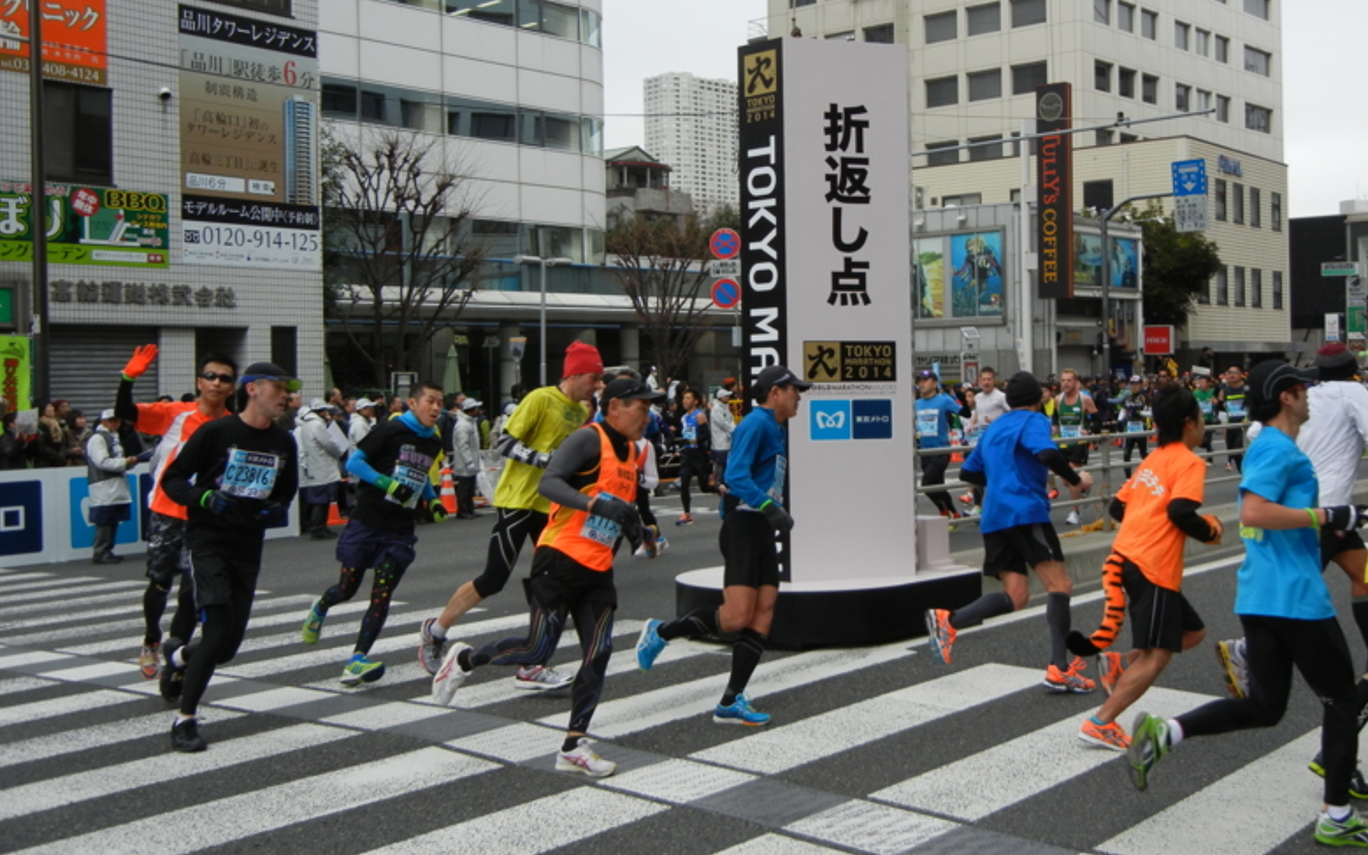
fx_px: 1380
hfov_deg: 52.7
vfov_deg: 34.4
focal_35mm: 37
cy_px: 377
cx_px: 699
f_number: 3.6
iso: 160
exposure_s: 1/535
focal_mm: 6.2
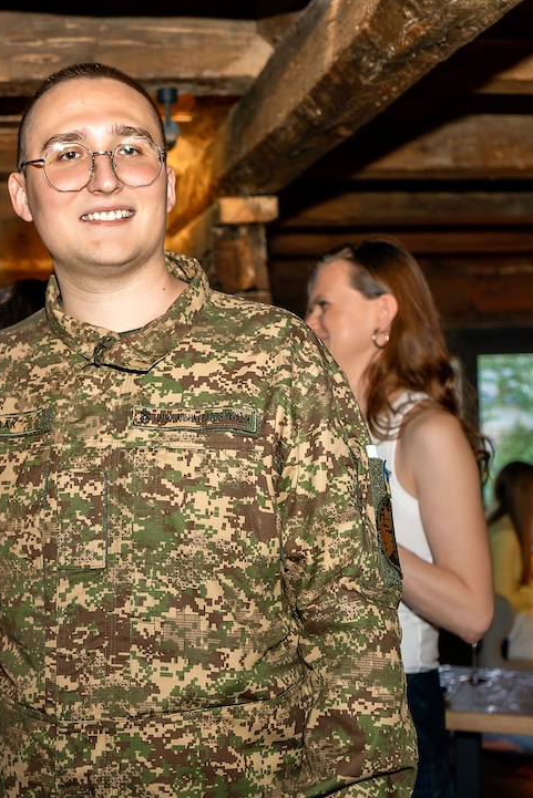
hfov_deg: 21.2
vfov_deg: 32.9
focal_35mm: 61
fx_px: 1354
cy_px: 398
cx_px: -41
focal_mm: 40
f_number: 4
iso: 1000
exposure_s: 1/125
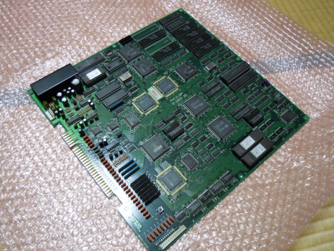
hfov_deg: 60.0
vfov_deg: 46.8
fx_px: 289
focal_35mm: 30
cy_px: 126
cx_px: 167
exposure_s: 1/20
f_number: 3.5
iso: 400
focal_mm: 5.4
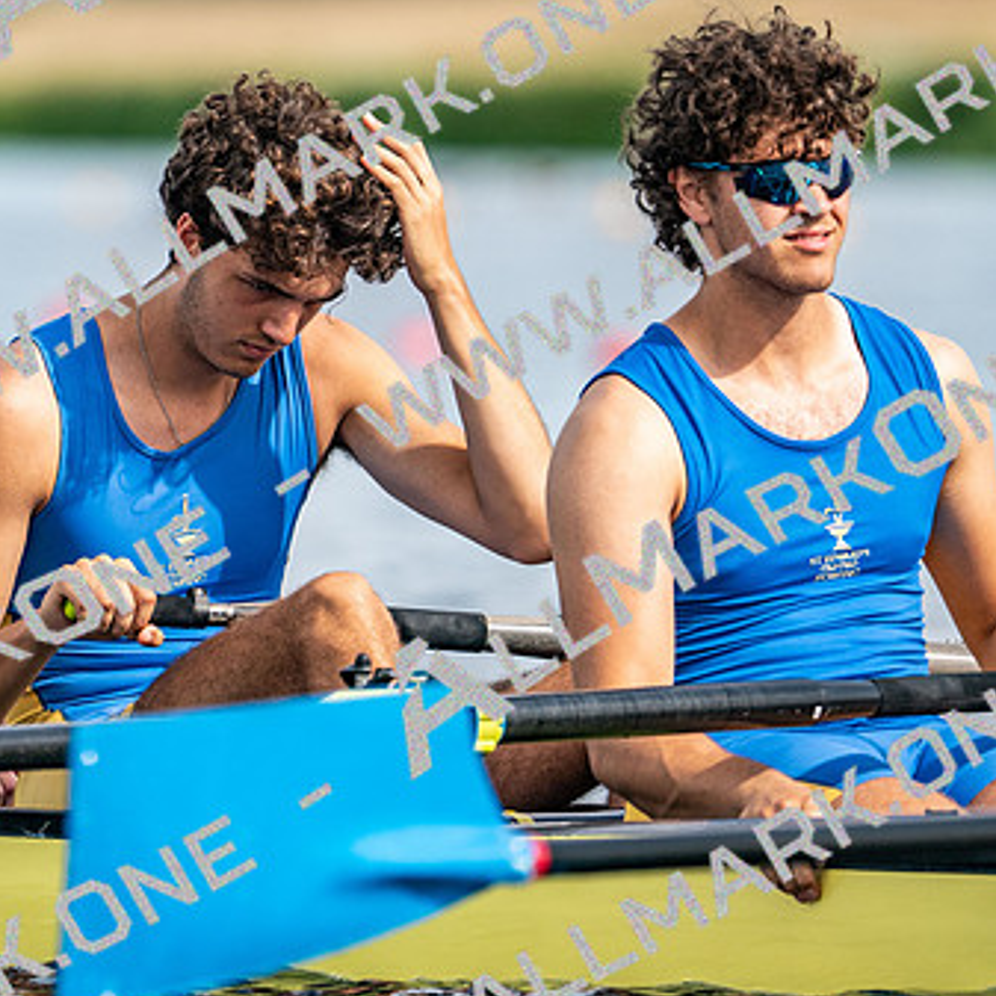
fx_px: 28614
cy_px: 498
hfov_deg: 2.0
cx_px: 142
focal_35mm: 879
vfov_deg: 2.0
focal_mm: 400
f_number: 4.5
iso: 360
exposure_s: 1/2500
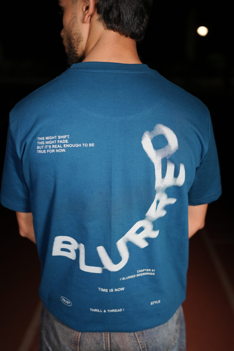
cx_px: 117
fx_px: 341
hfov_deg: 37.9
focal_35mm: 35
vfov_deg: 54.4
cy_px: 176
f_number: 2
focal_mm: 35
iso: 500
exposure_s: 1/200
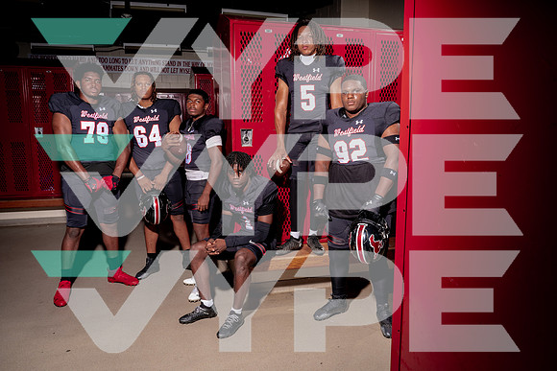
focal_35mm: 28
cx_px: 278
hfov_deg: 66.1
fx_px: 428
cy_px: 186
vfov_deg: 47.0
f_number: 11
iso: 100
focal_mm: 27
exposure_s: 1/250
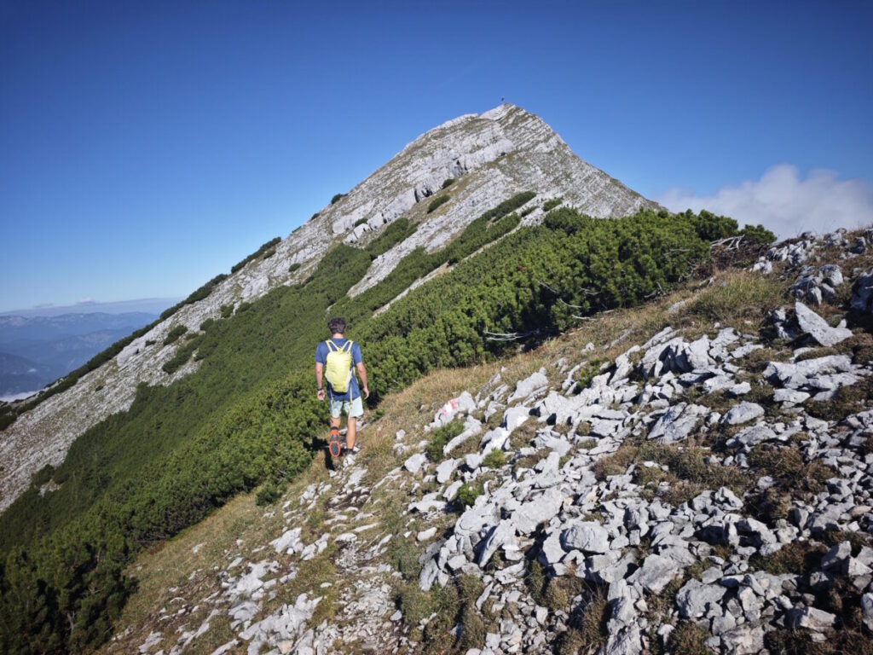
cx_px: 436
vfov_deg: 58.9
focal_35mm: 23
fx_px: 580
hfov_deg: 73.9
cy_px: 328
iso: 50
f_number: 2
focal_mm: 8.72
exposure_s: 1/1464
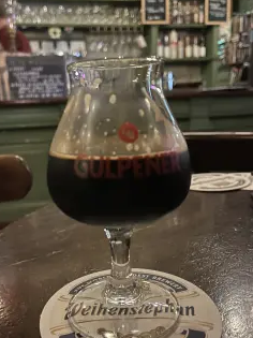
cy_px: 186
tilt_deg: -14.9
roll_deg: +3.2
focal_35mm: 33
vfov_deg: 55.3
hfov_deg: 42.7
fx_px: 322
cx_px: 102
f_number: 1.6
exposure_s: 1/17
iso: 800
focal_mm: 5.1
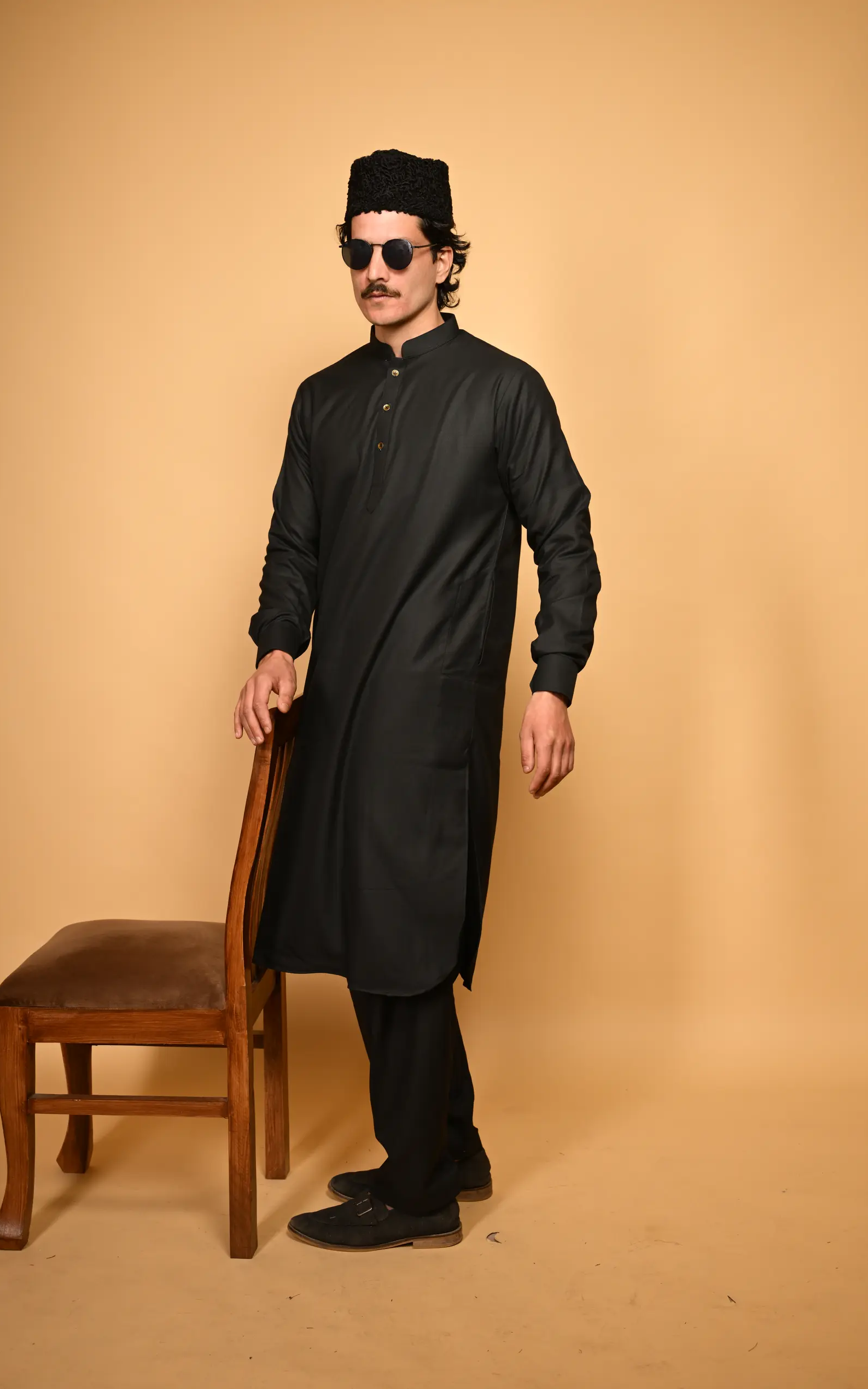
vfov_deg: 45.3
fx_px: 1666
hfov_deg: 29.2
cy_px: 697
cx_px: 411
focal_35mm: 44
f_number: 6.3
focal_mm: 43
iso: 160
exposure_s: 1/200
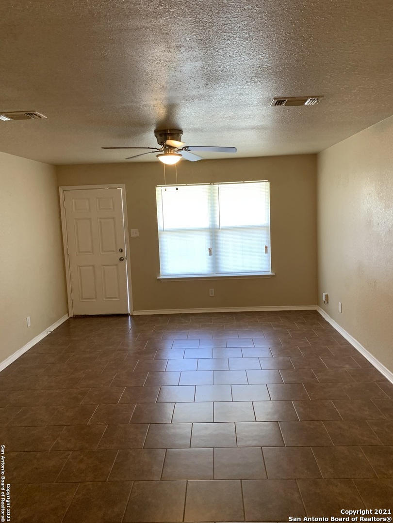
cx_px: 196
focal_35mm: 26
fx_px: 394
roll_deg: +2.4
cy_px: 262
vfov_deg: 67.3
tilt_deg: -6.3
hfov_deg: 53.1
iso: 200
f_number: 1.8
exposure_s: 1/60
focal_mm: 4.25
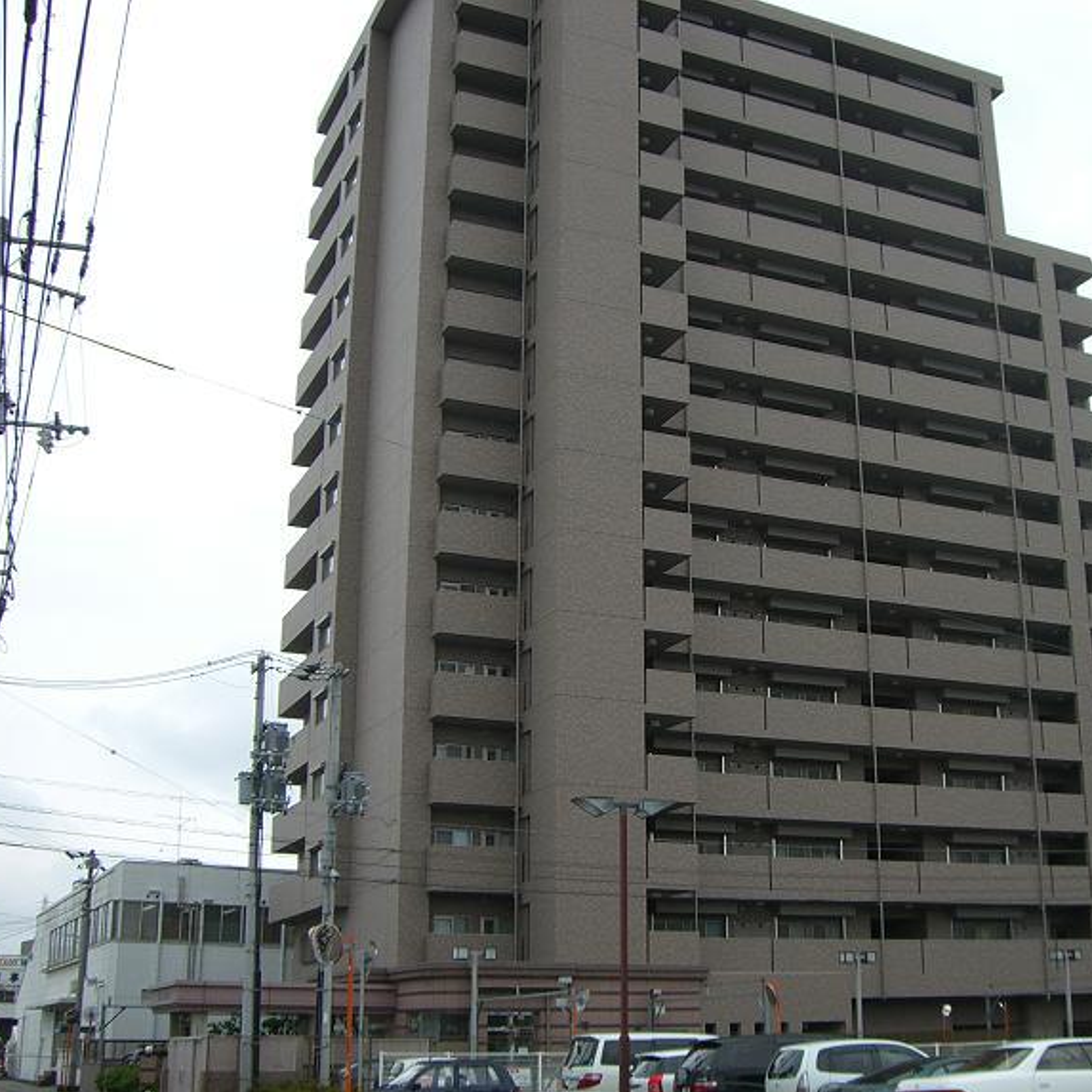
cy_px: 547
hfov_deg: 37.2
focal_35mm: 45
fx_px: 1606
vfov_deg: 37.6
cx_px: 707
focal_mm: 6.2
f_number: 4.3
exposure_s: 1/320
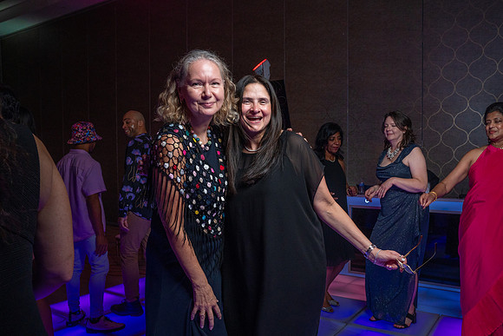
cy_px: 179
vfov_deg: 43.1
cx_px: 271
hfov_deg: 61.2
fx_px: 424
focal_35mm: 30
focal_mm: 28
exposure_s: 1/200
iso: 2000
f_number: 5.6
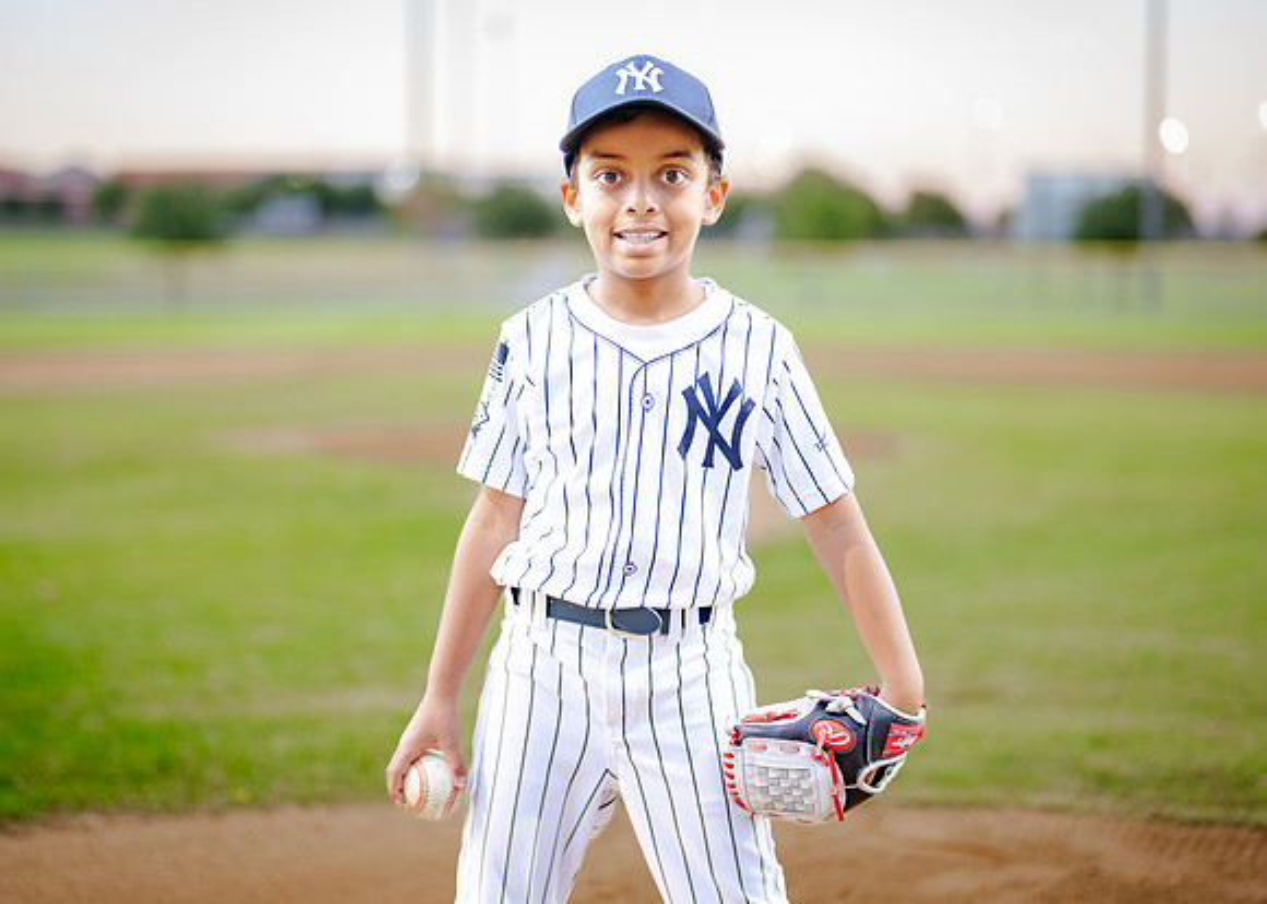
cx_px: 613
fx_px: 2206
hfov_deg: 32.0
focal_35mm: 61
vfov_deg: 23.2
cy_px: 430
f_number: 1.2
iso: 500
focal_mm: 50
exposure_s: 1/500
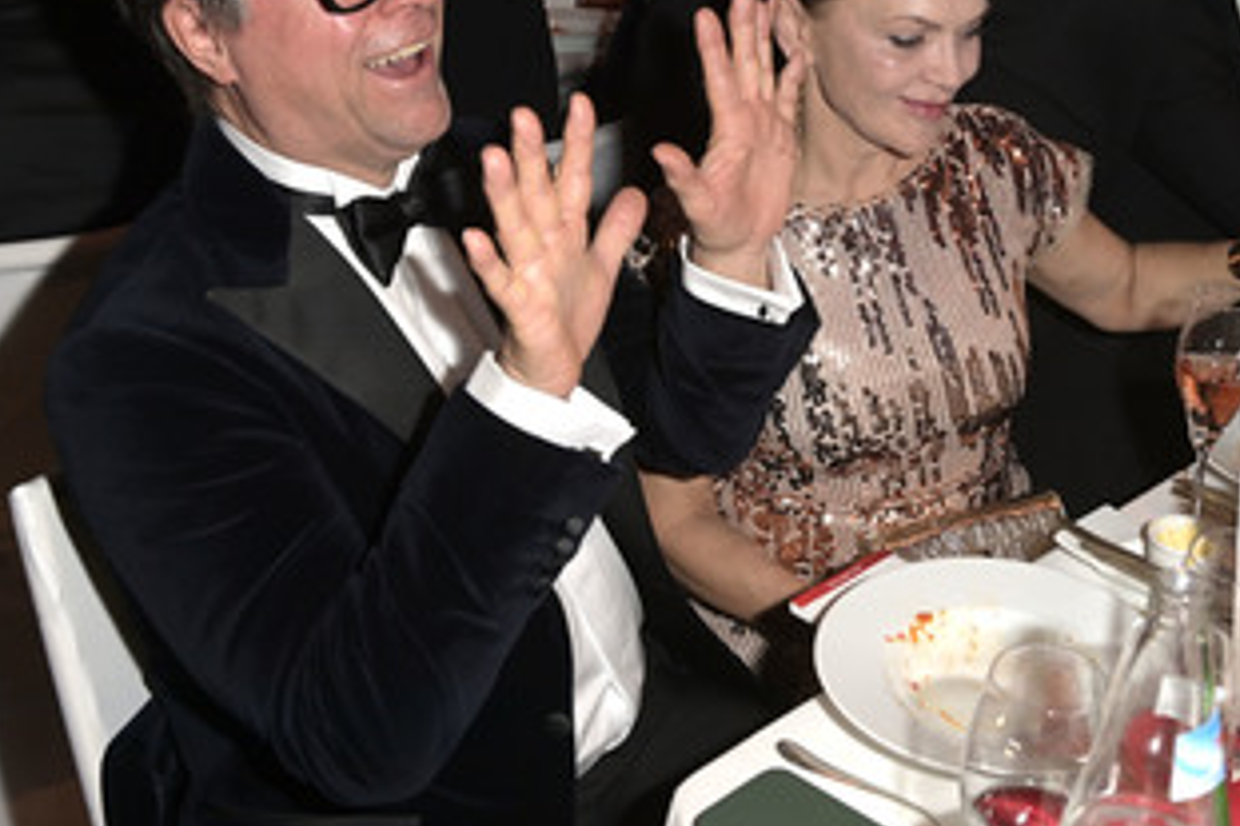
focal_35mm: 42
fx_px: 1446
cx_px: 724
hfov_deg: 46.2
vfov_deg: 31.7
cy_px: 315
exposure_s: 1/125
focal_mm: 29
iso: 640
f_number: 5.6
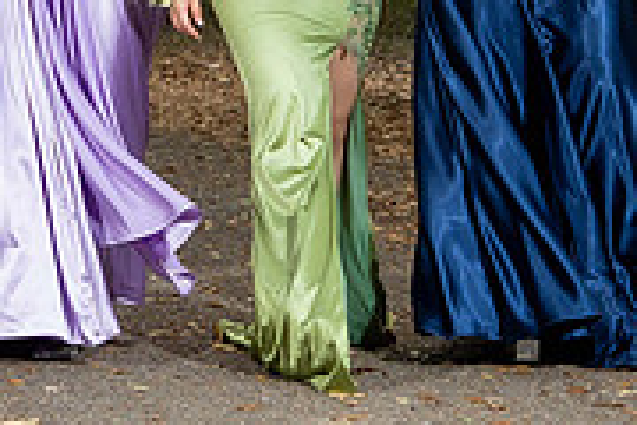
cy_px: -136
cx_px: -276
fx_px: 2972
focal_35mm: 168
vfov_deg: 8.1
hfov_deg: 11.8
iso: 250
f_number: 3.2
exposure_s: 1/200
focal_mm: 35
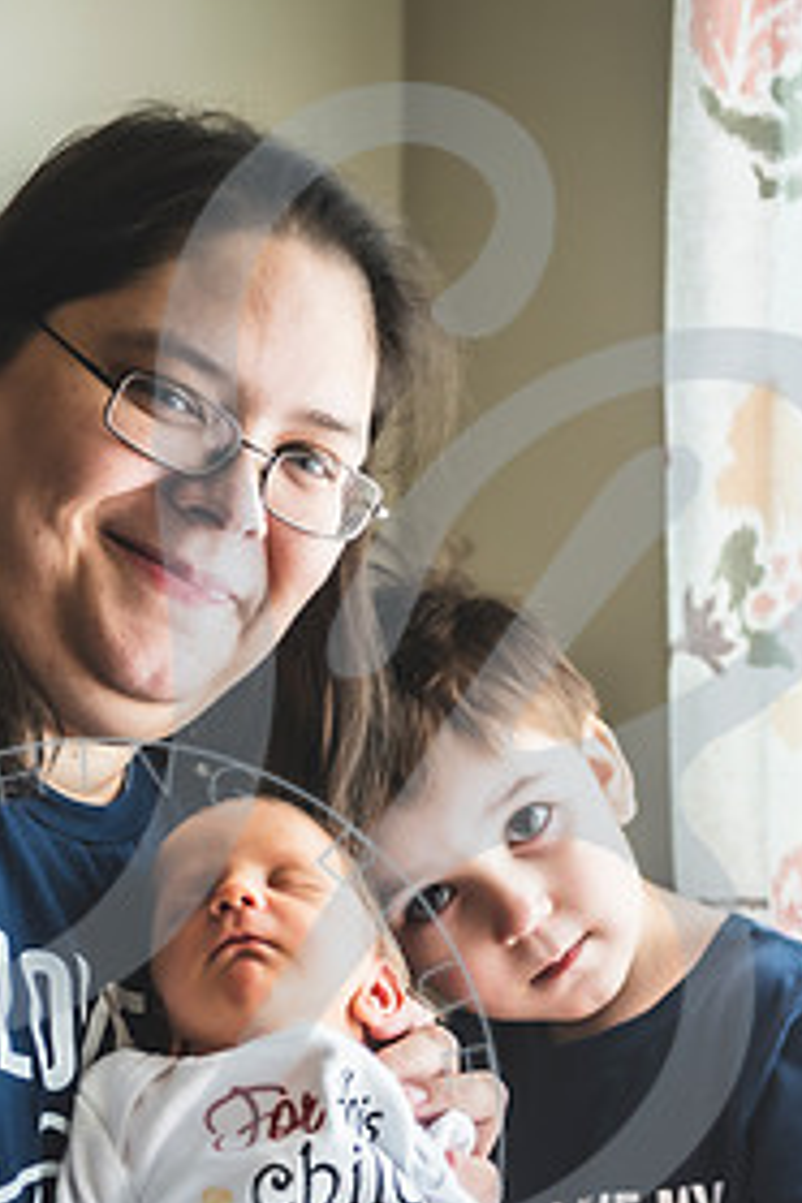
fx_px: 3341
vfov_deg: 20.3
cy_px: 811
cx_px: 298
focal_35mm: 100
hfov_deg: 13.7
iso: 250
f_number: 2.8
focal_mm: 62
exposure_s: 1/125
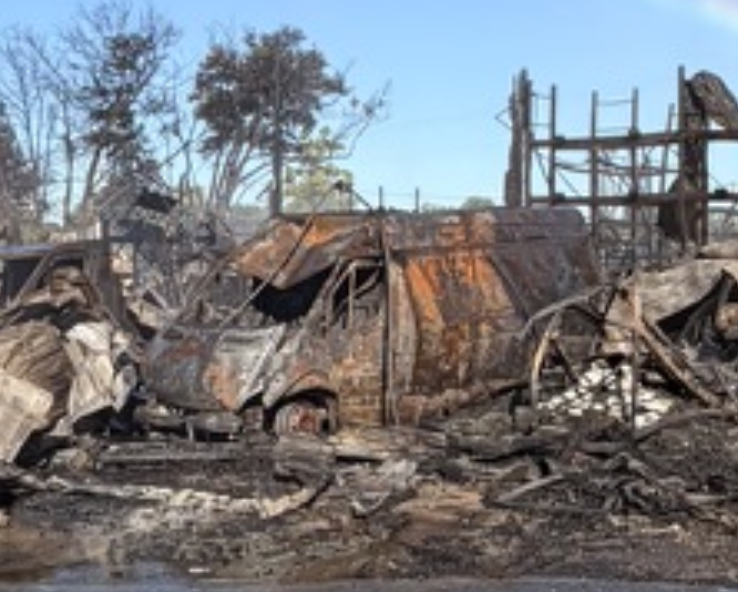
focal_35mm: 63
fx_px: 1377
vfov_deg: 24.2
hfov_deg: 29.8
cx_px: 266
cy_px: 226
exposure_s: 1/770
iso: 25
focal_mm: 2.22
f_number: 2.2
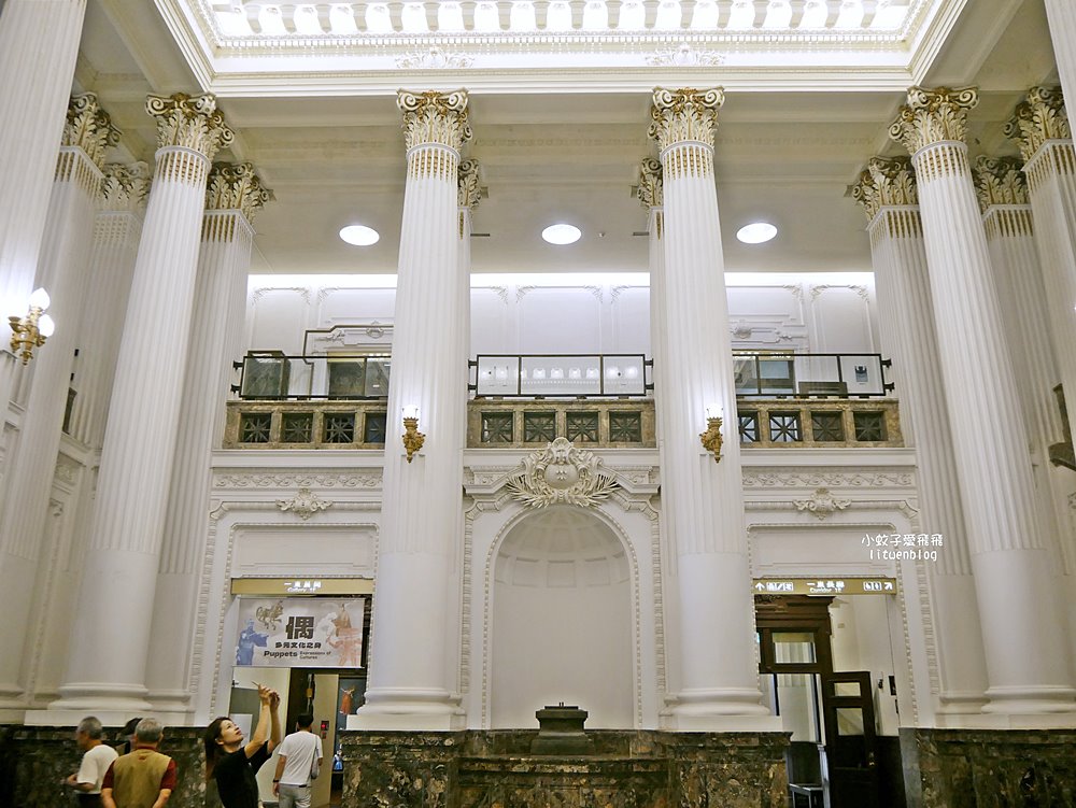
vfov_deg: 49.8
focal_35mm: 28
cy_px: 404
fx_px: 871
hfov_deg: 63.4
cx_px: 538
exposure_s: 1/60
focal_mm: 14
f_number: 3.5
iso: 500
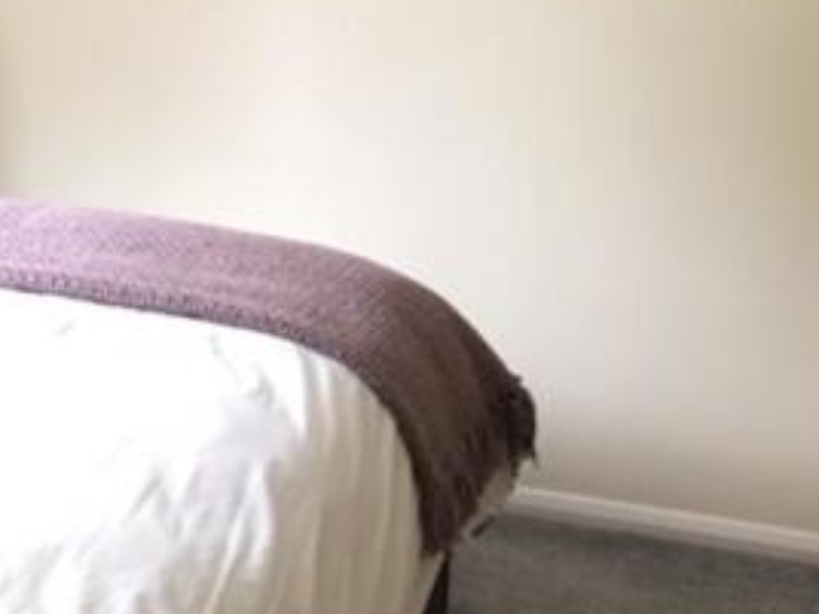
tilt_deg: -14.2
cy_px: 142
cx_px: 420
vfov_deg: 23.0
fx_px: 1491
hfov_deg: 30.7
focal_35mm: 63
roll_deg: -2.9
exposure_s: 1/33
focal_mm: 4.15
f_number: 2.2
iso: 160
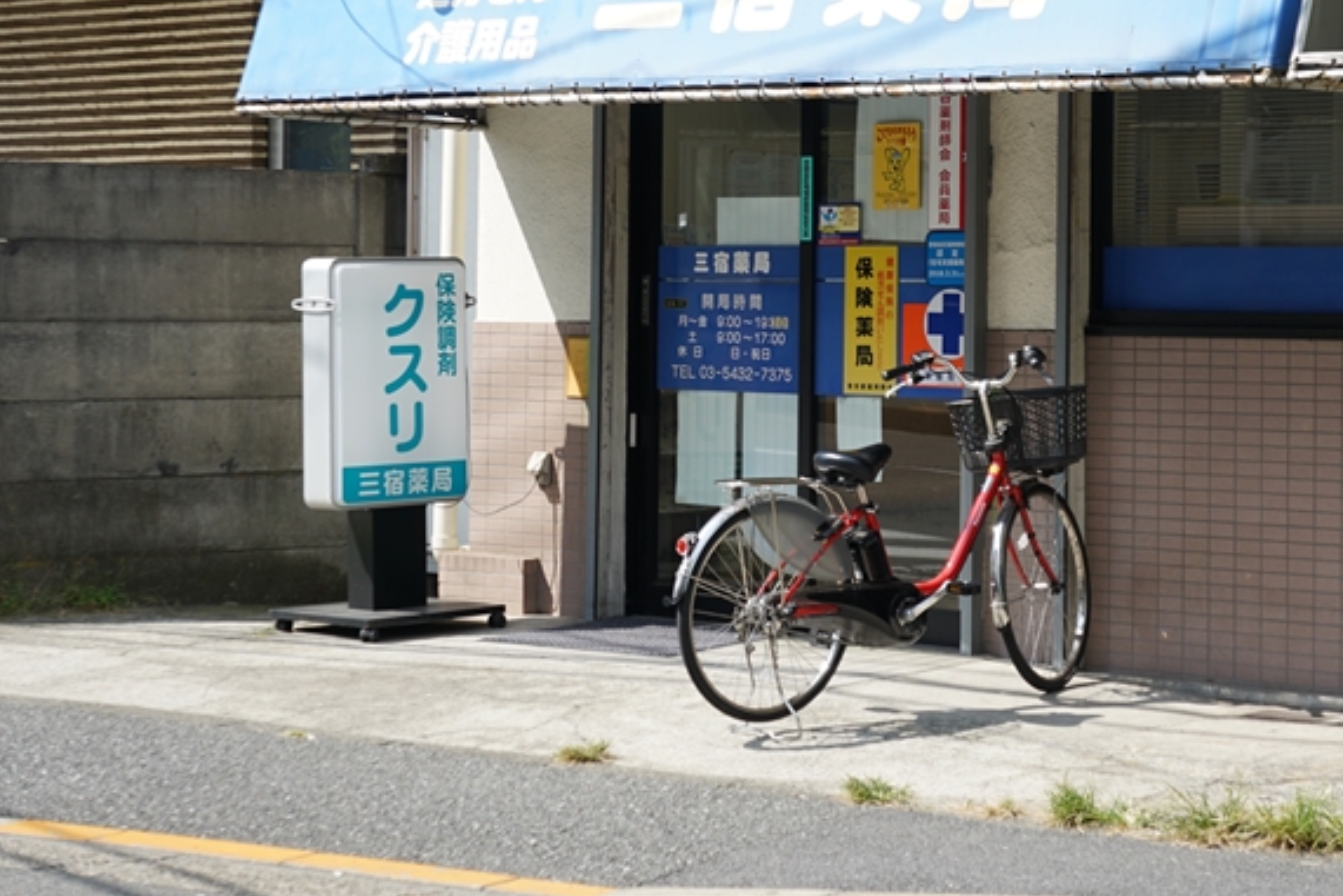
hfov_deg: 20.8
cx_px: 828
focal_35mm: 98
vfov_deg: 13.9
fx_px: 3657
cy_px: 273
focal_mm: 47
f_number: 5
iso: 100
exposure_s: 1/400
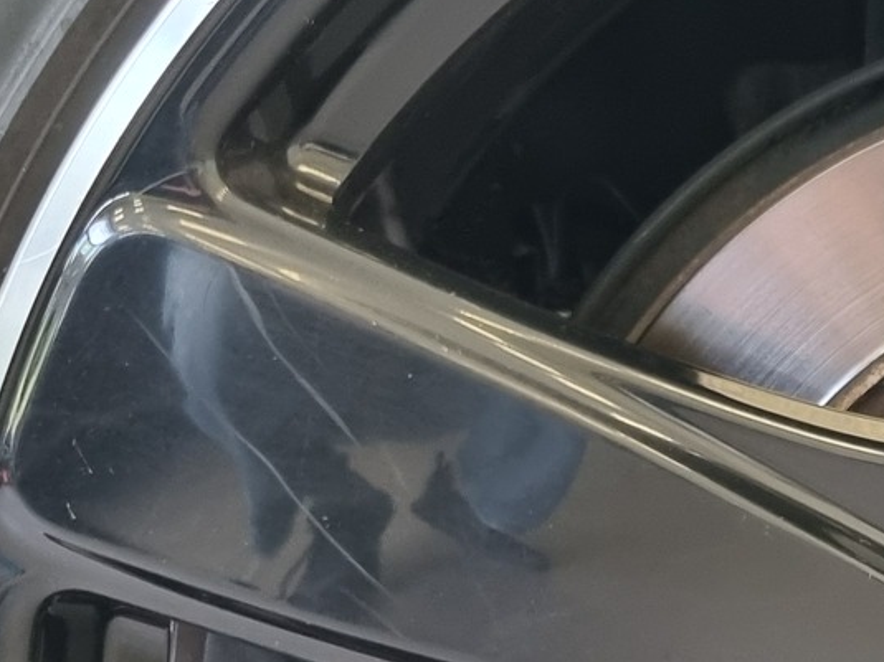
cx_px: 1081
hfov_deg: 18.9
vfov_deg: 14.8
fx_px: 2502
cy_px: 670
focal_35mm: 98
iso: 200
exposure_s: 1/40
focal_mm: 5.4
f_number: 1.8
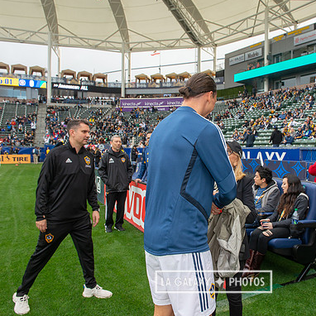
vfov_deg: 52.5
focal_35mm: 31
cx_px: 213
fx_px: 320
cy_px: 158
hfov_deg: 51.5
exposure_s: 1/200
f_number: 7.1
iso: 500
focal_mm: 24
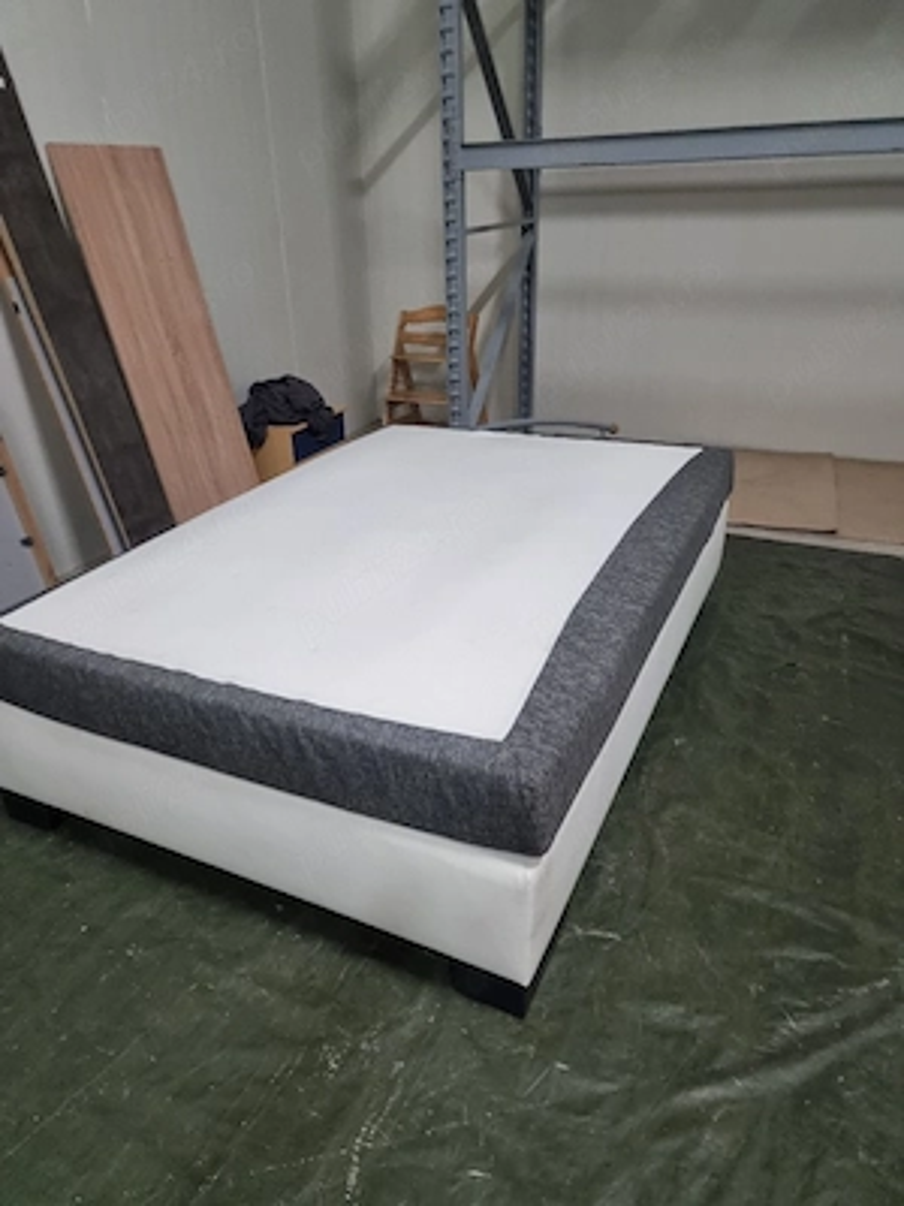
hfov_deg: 56.8
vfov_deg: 71.6
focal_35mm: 24
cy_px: 603
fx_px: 836
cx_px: 452
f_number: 1.8
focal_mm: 6.7
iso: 500
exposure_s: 1/50
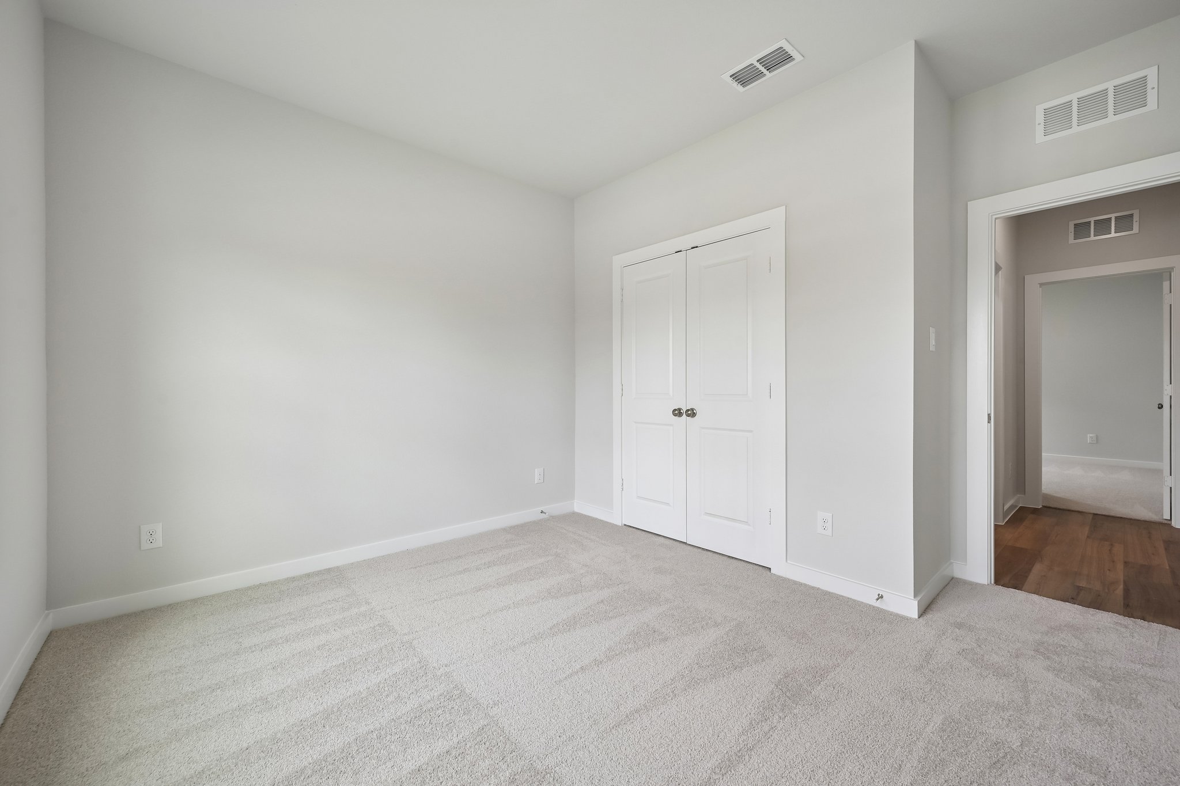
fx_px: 459
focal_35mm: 14
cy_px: 393
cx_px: 590
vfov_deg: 81.2
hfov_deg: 104.3
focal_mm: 14
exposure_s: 1/50
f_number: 9
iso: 250
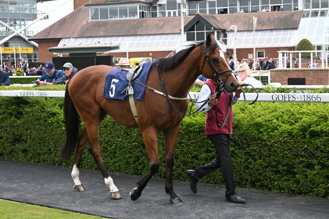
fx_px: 685
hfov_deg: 27.0
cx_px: 164
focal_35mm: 75
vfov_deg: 18.2
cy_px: 110
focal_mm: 50
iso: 320
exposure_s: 1/250
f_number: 6.3
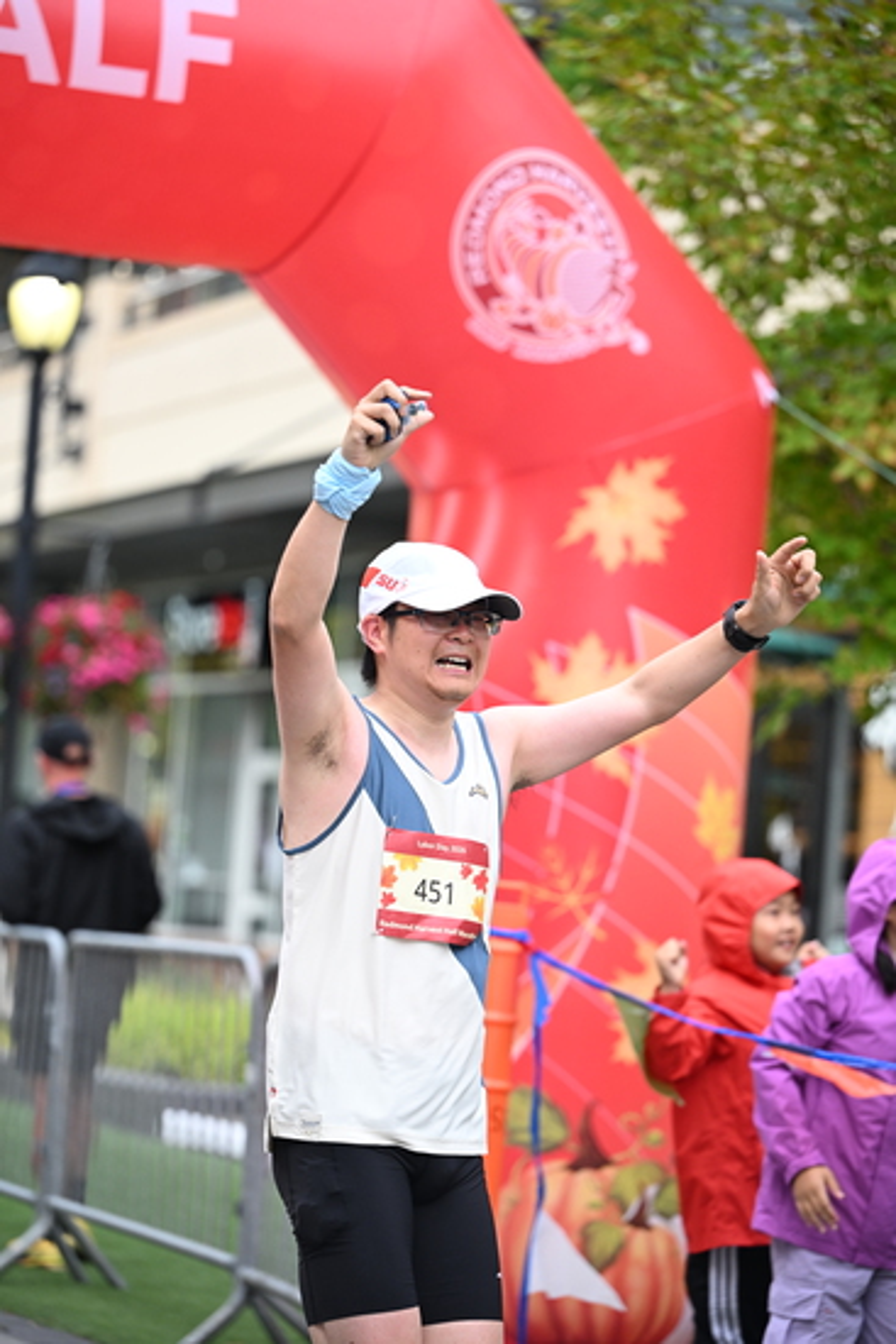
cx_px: 448
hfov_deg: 11.4
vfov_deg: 17.1
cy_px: 672
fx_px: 4477
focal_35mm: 120
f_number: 2.8
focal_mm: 120
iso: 1000
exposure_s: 1/1600
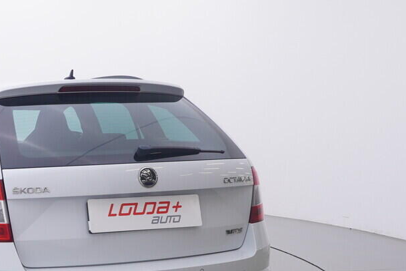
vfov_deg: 25.3
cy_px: 187
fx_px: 600
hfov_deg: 33.8
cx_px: -9
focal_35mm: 53
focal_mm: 15
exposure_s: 1/80
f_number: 5
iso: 200
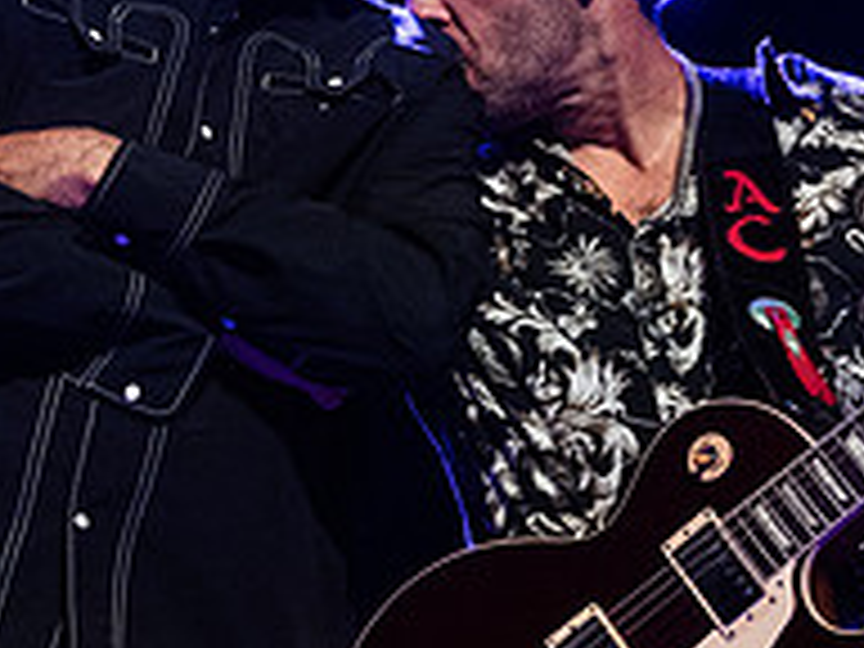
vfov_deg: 10.9
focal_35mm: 135
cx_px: 225
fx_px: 3370
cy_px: 104
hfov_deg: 14.6
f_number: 3.2
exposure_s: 1/1000
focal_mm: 38
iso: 2500
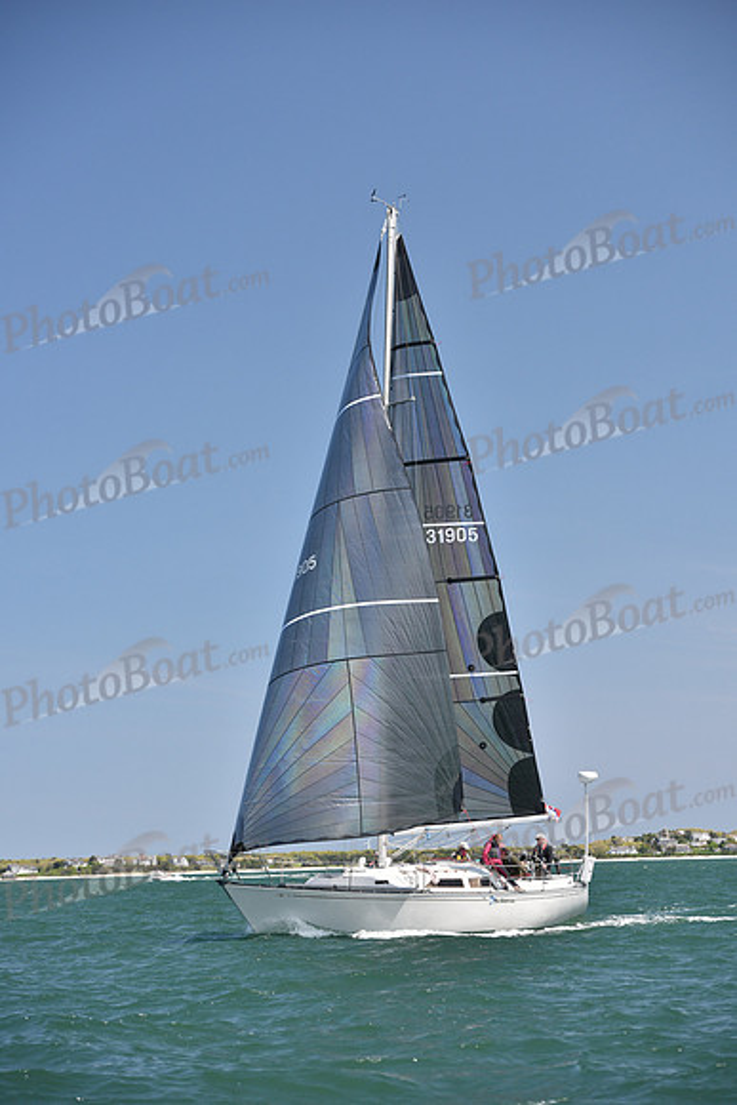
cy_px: 552
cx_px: 368
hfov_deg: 13.7
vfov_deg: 20.4
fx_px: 3069
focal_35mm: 100
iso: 320
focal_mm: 100
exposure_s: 1/800
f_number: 4.5
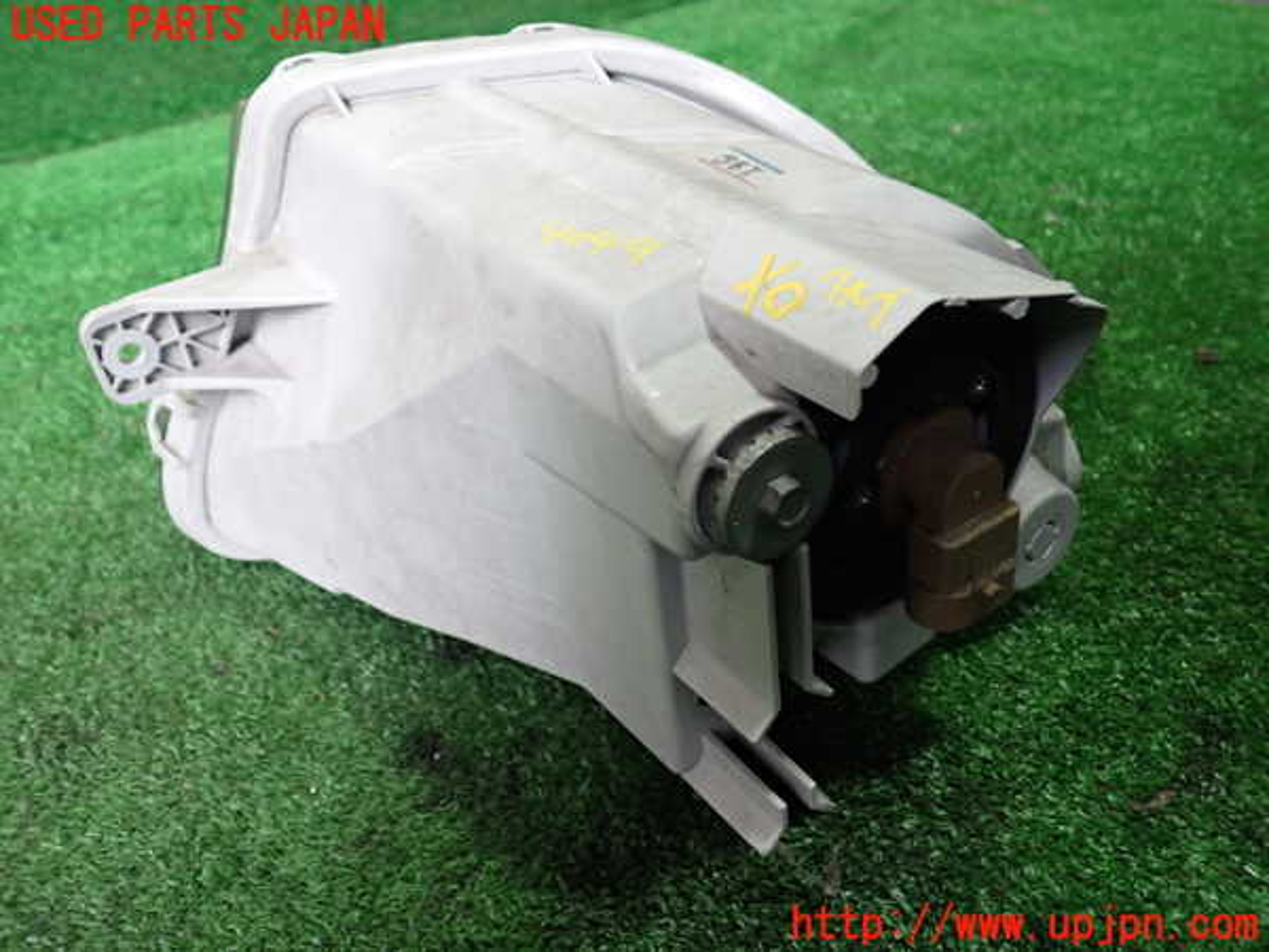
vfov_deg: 46.8
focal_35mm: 30
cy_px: 476
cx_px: 634
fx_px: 1100
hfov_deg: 60.0
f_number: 2.3
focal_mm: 5.4
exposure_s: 1/30
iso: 400
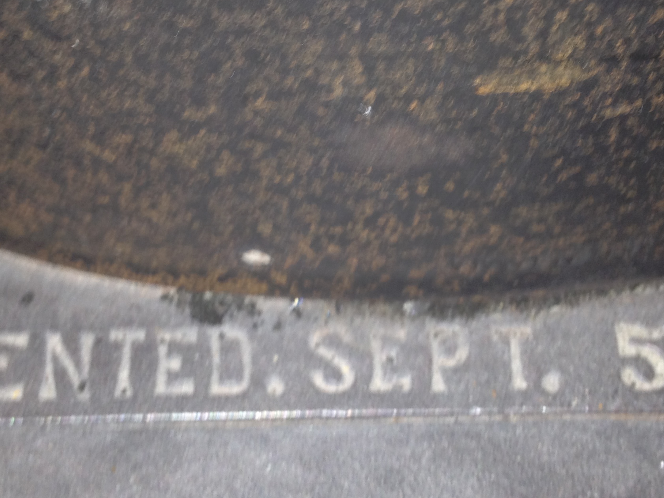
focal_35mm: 68
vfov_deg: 21.6
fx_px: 1304
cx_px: 354
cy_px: 190
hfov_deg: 28.6
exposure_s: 1/20
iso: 64
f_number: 2.4
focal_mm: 4.28
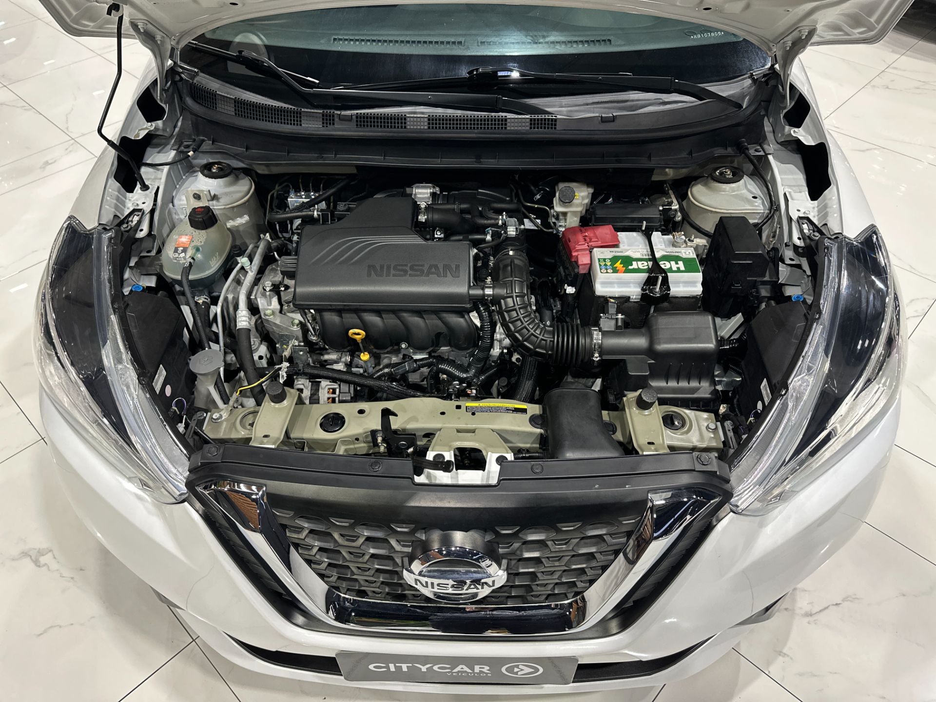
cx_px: 468
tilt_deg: -46.8
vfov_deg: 56.8
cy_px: 351
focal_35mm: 24
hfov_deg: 71.6
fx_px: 649
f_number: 1.78
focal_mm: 6.86
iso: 200
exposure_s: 1/60
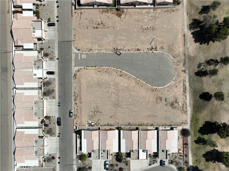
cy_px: 86
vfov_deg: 56.8
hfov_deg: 71.6
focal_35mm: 24
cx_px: 114
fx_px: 159
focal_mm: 12.29
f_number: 2.8
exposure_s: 1/400
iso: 100
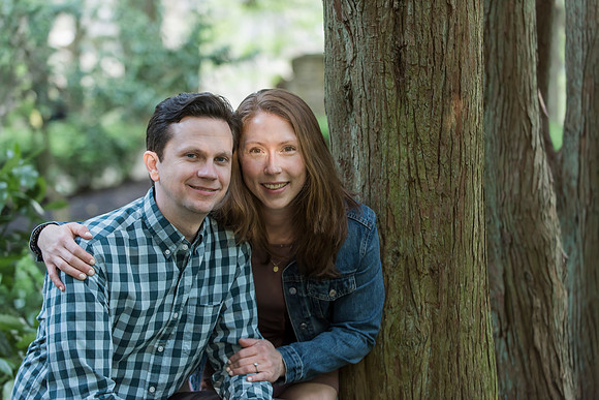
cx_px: 300
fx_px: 1631
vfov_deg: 14.0
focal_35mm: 98
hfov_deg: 20.8
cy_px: 200
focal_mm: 98
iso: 800
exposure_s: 1/60
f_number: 3.5
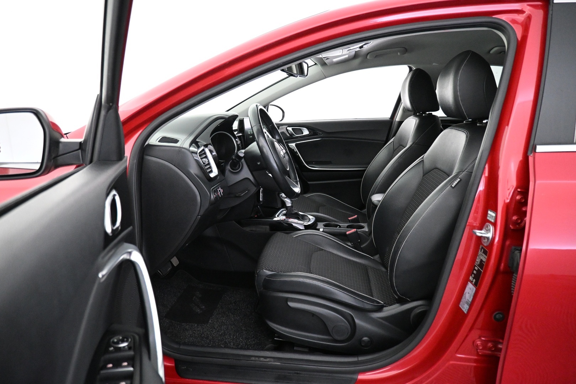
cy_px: 192
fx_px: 384
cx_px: 288
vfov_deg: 53.1
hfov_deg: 73.7
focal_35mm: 24
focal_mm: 16
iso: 4000
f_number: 3.5
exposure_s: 1/60
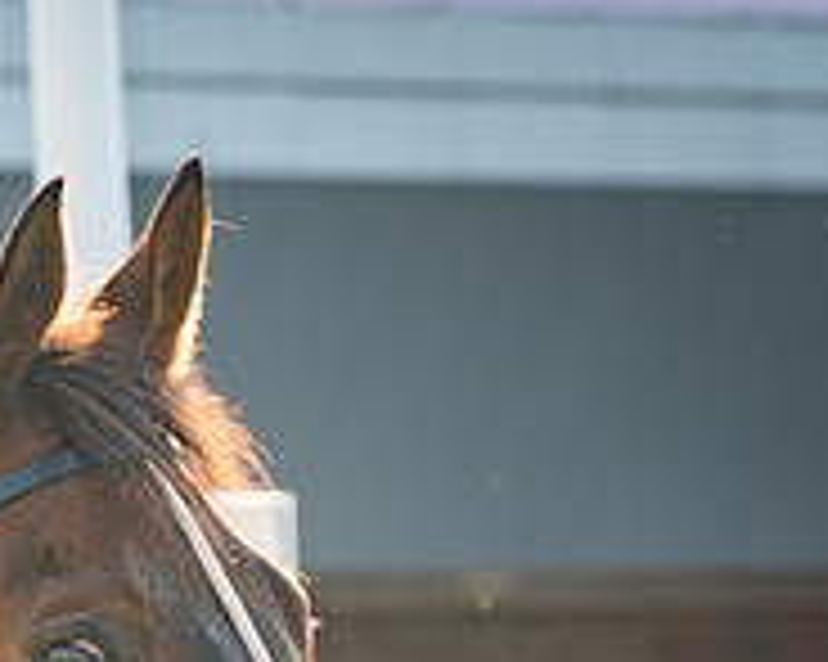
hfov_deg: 2.8
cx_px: -355
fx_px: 17120
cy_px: 1012
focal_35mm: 699
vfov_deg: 2.2
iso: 200
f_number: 5
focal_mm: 135
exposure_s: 1/400
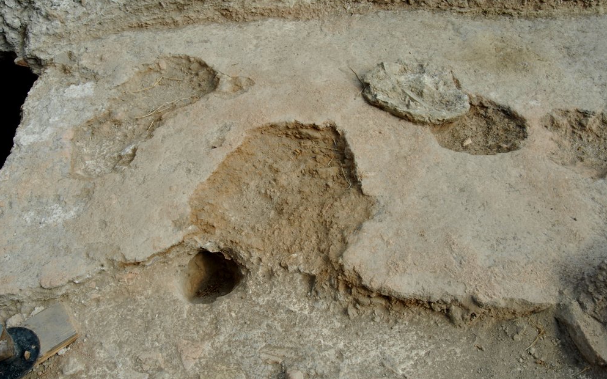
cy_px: 177
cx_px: 303
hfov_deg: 52.8
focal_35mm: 37
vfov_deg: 34.4
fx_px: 612
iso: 200
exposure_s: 1/15
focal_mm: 24
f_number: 22
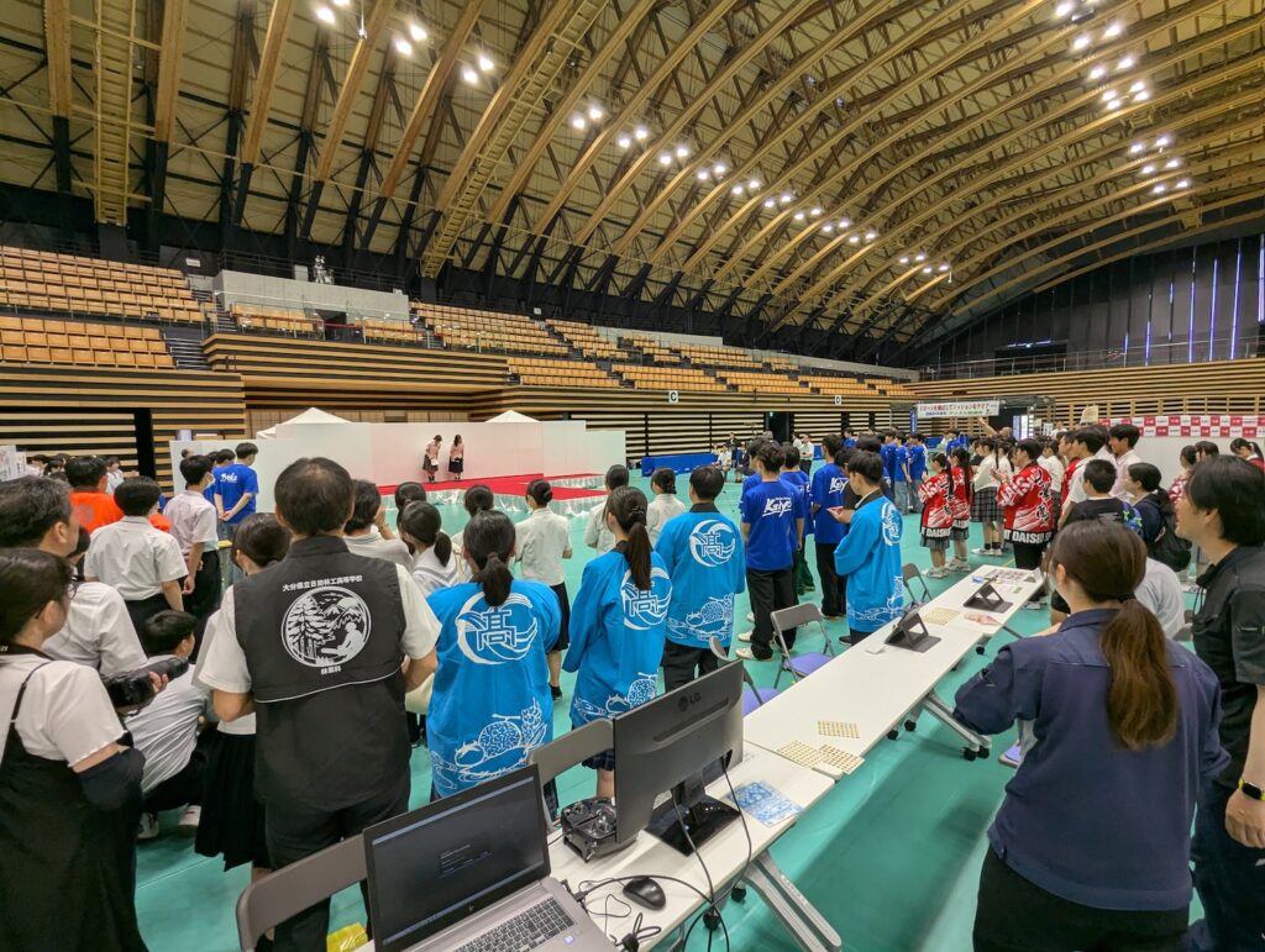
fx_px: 586
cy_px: 476
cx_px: 632
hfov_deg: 94.4
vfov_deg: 78.2
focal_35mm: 16
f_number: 2.2
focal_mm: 2.35
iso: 106
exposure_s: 1/120
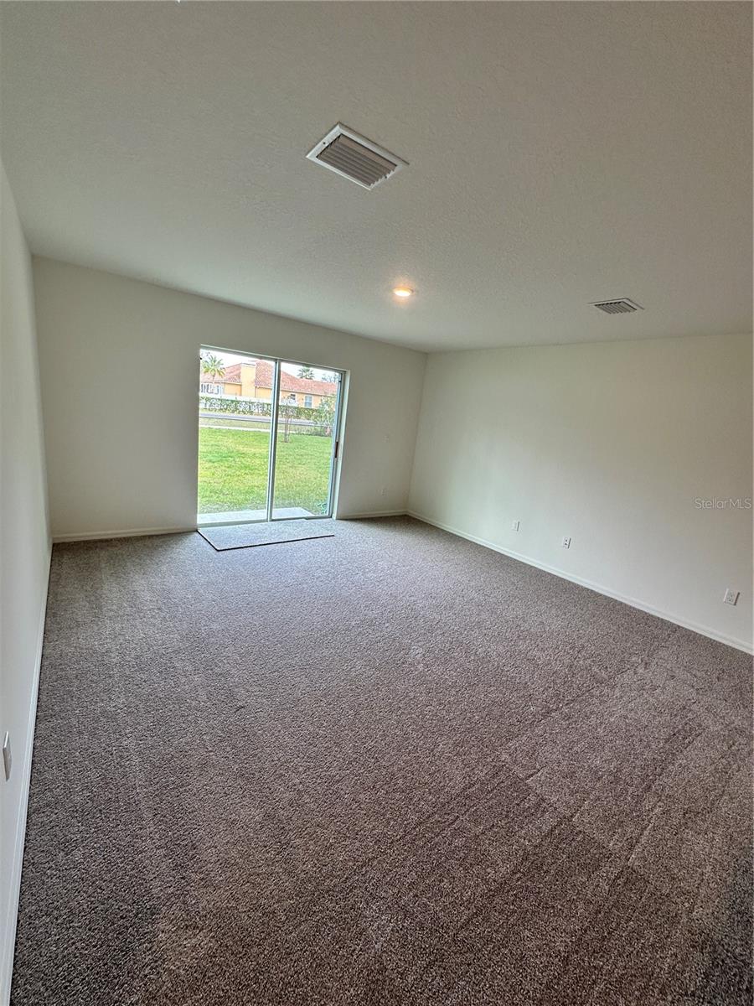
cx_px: 377
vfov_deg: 102.1
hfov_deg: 85.7
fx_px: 407
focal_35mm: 14
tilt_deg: -12.6
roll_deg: -7.7
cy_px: 503
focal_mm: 2.22
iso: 50
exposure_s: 1/120
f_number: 2.2
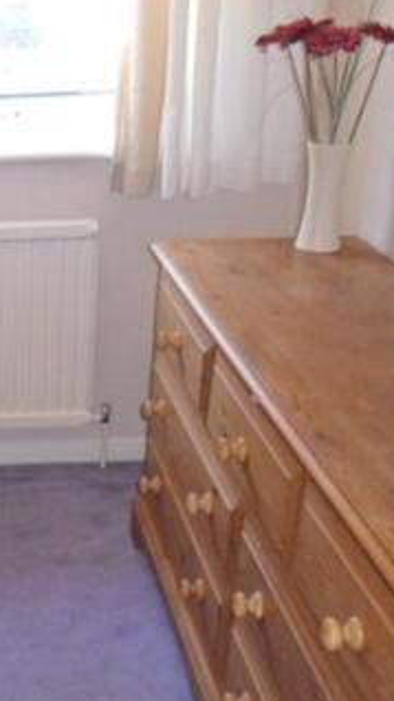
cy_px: 402
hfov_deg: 20.1
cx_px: -135
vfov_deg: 38.4
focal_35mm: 54
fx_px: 1002
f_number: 3.5
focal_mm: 4.9
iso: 320
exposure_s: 1/30
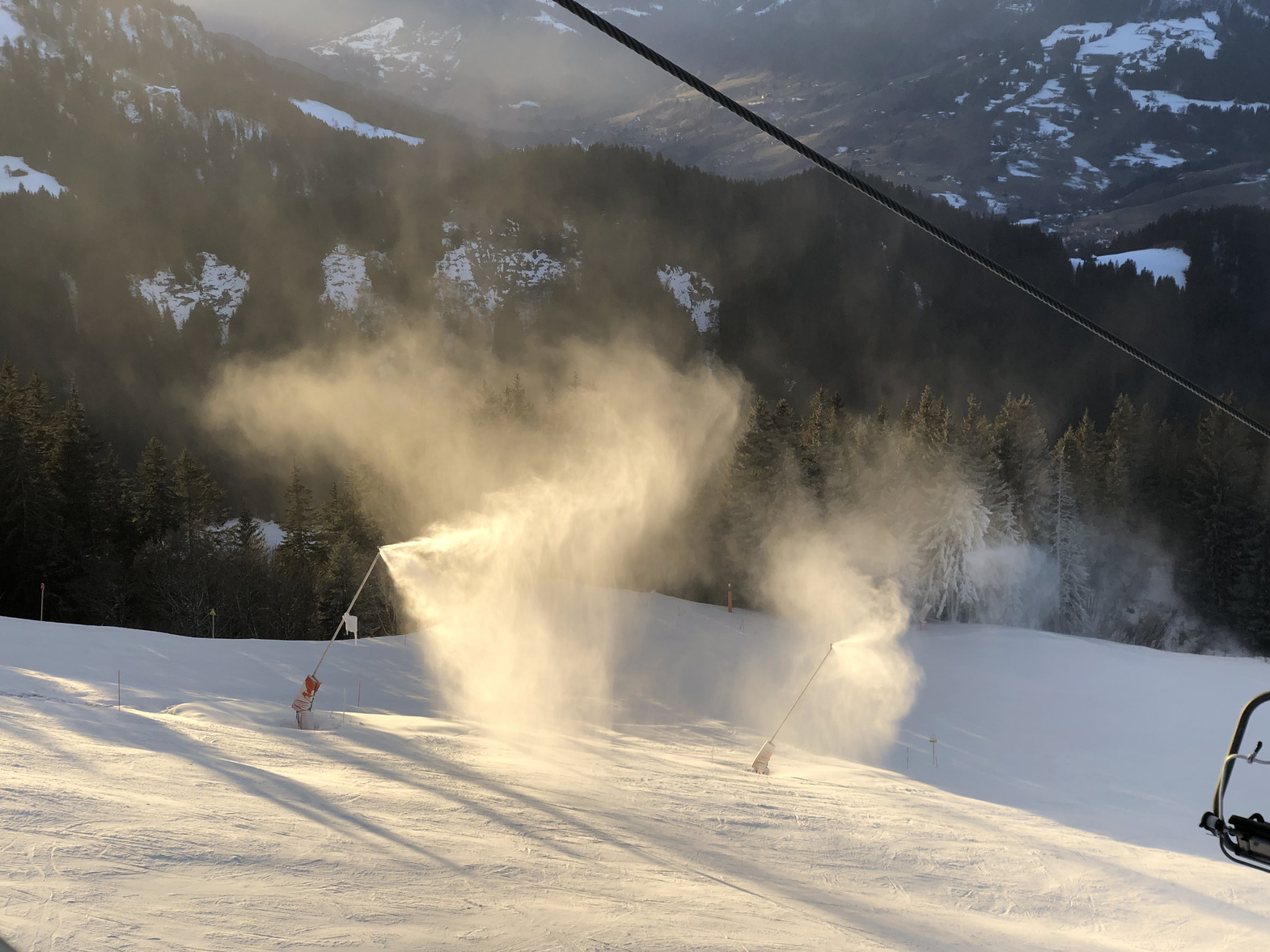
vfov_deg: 27.5
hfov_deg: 36.2
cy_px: 477
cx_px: 624
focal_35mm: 53
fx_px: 1944
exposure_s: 1/467
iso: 16
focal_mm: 6
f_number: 2.4
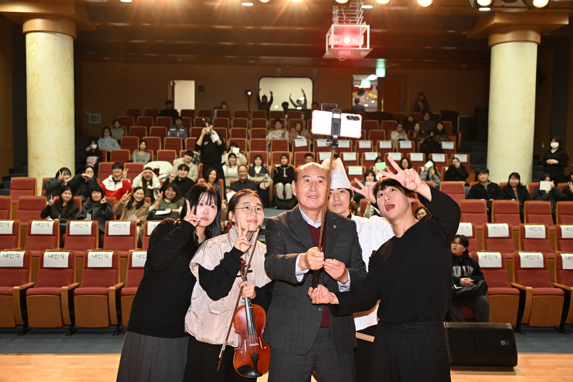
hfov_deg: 54.4
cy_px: 191
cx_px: 286
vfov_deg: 37.9
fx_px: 557
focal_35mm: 35
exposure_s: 1/100
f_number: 4.8
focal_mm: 35
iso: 1250
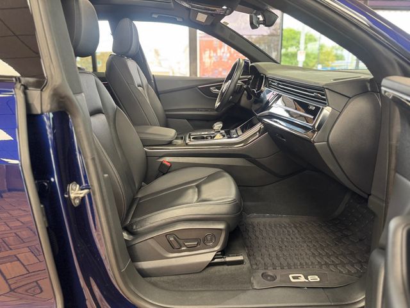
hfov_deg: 71.6
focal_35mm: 24
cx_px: 205
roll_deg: -0.3
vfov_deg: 56.8
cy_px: 154
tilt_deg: -15.5
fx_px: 284
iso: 400
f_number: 1.78
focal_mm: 6.76
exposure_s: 1/60
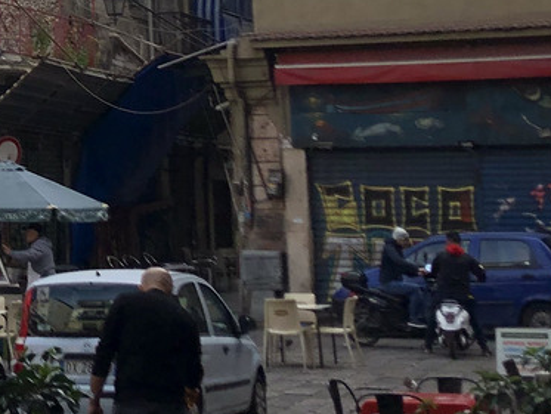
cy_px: -124
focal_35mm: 120
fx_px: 1911
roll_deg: +0.2
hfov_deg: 15.3
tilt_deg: +10.4
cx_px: -259
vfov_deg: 12.0
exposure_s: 1/1715
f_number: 1.8
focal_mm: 4
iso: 20
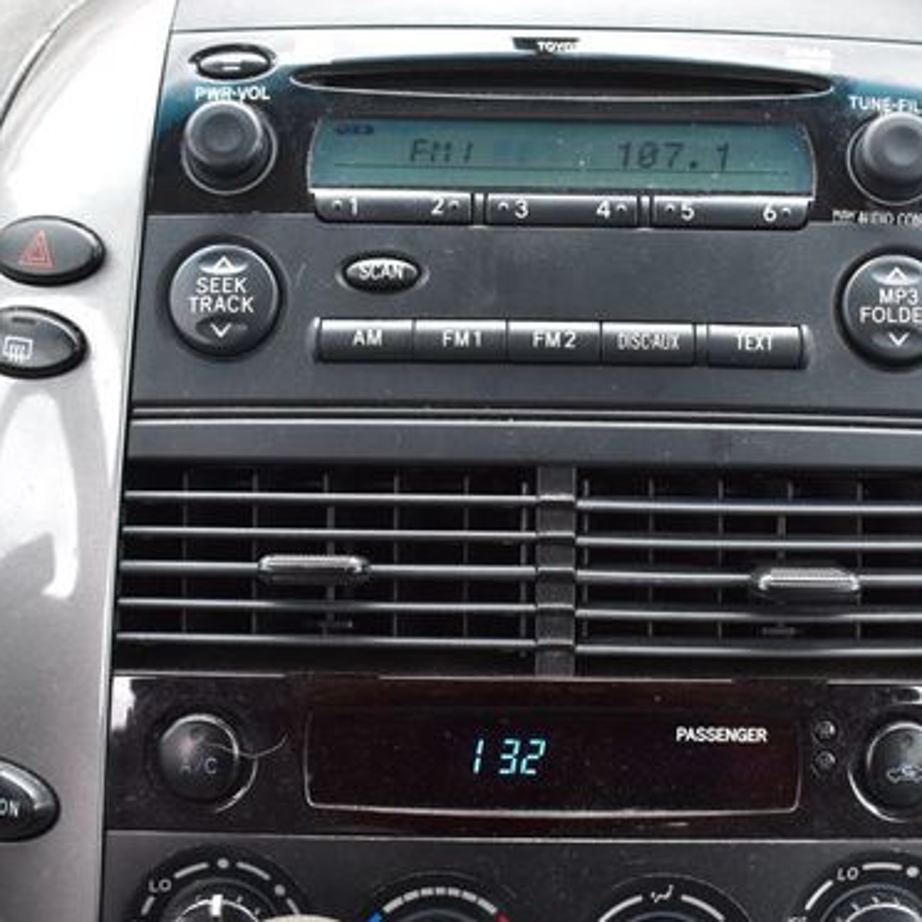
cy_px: 520
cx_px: 553
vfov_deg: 22.5
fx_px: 2312
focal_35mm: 77
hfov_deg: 22.5
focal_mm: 35
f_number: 7.1
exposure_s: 1/30
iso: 400
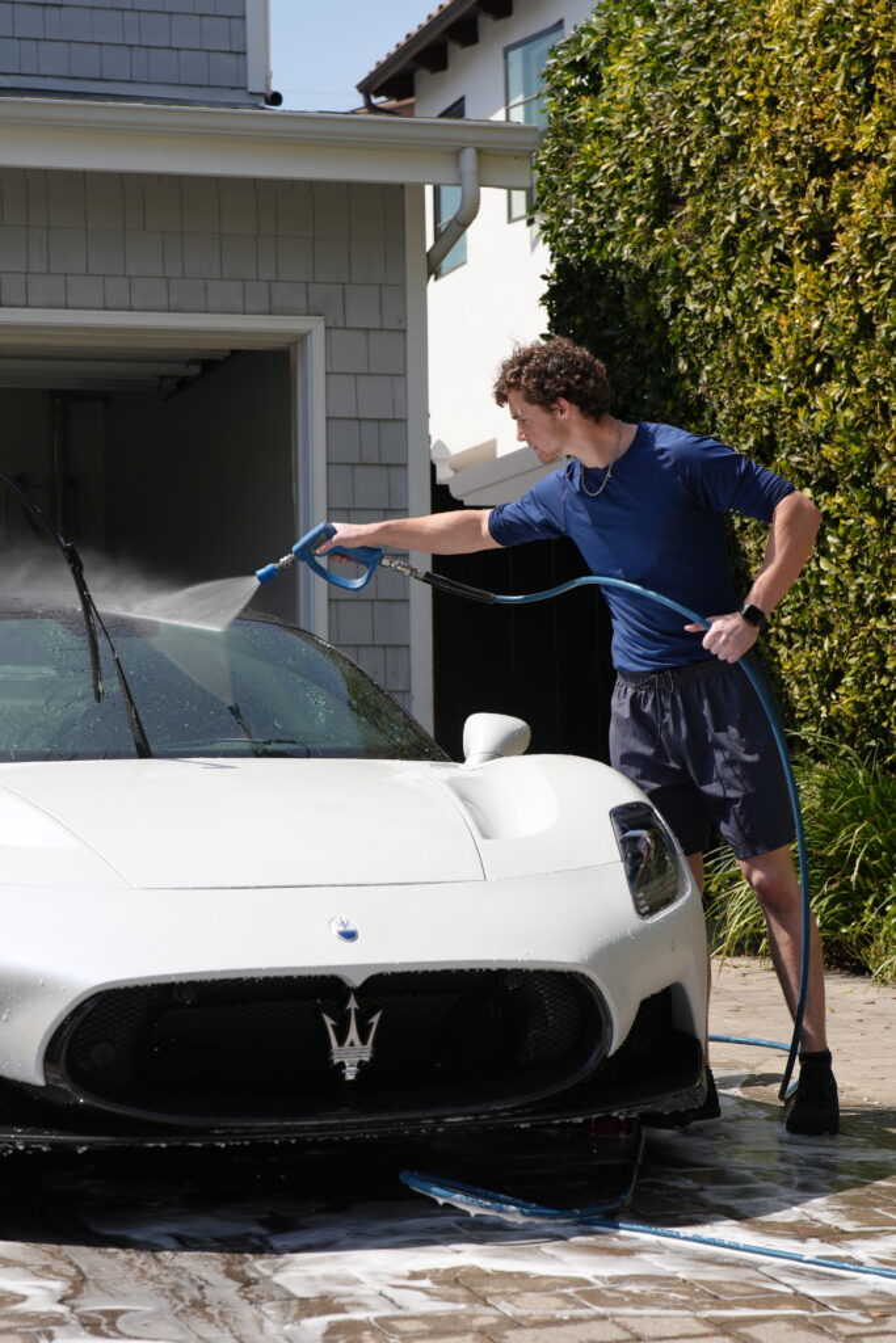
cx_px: 448
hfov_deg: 18.2
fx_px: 2799
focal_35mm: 75
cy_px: 672
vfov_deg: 27.0
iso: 100
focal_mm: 50
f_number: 4.5
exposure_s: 1/800
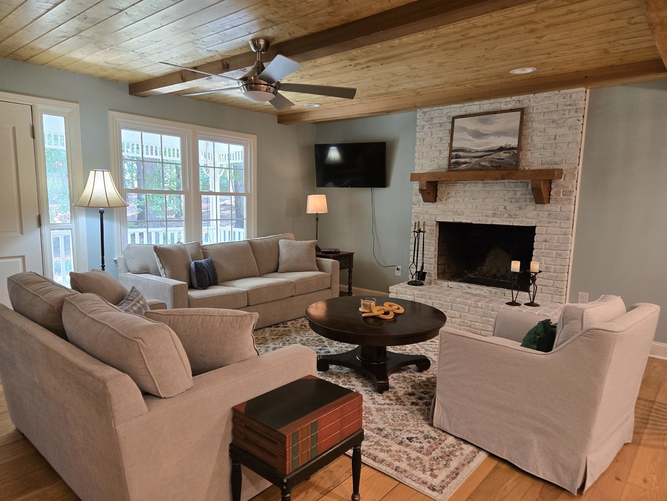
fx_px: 443
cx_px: 334
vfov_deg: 58.9
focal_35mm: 23
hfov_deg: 73.9
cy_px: 250
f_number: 1.8
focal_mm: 5.4
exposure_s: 1/120
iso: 320
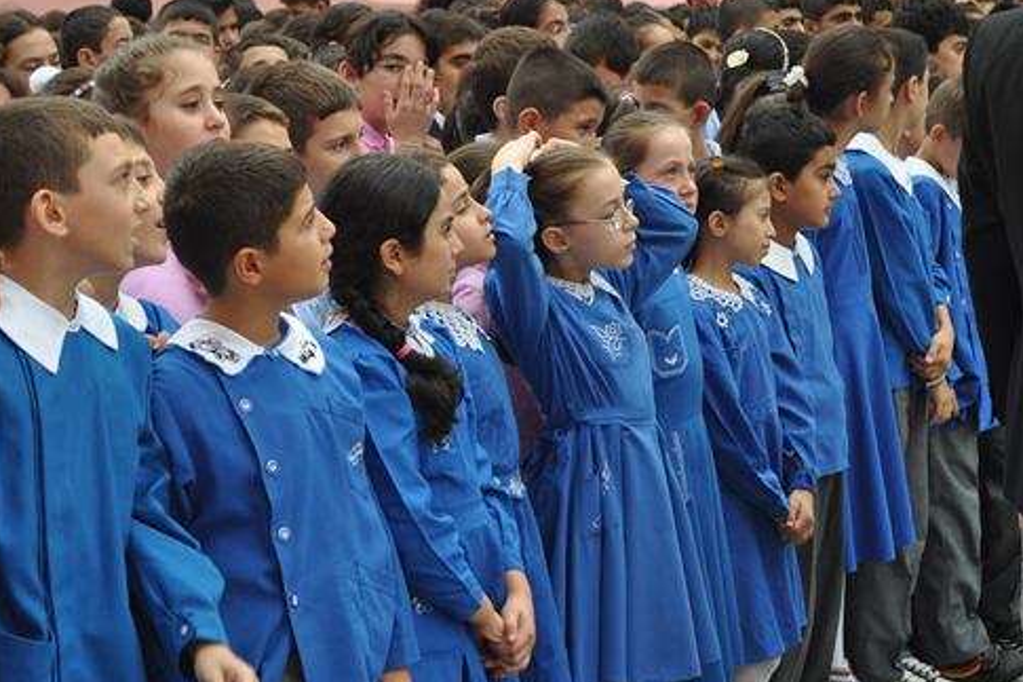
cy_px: 343
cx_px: 409
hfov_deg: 22.8
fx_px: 2528
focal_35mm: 89
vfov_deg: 15.3
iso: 220
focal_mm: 48
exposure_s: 1/125
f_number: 5.6
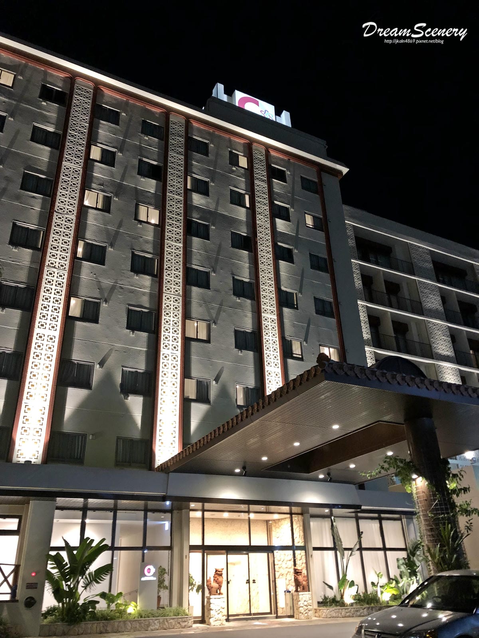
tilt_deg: +27.9
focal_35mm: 28
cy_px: 319
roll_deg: +0.7
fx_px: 517
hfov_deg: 49.7
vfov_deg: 63.4
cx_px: 240
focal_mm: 3.99
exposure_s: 1/9
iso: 100
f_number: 1.8
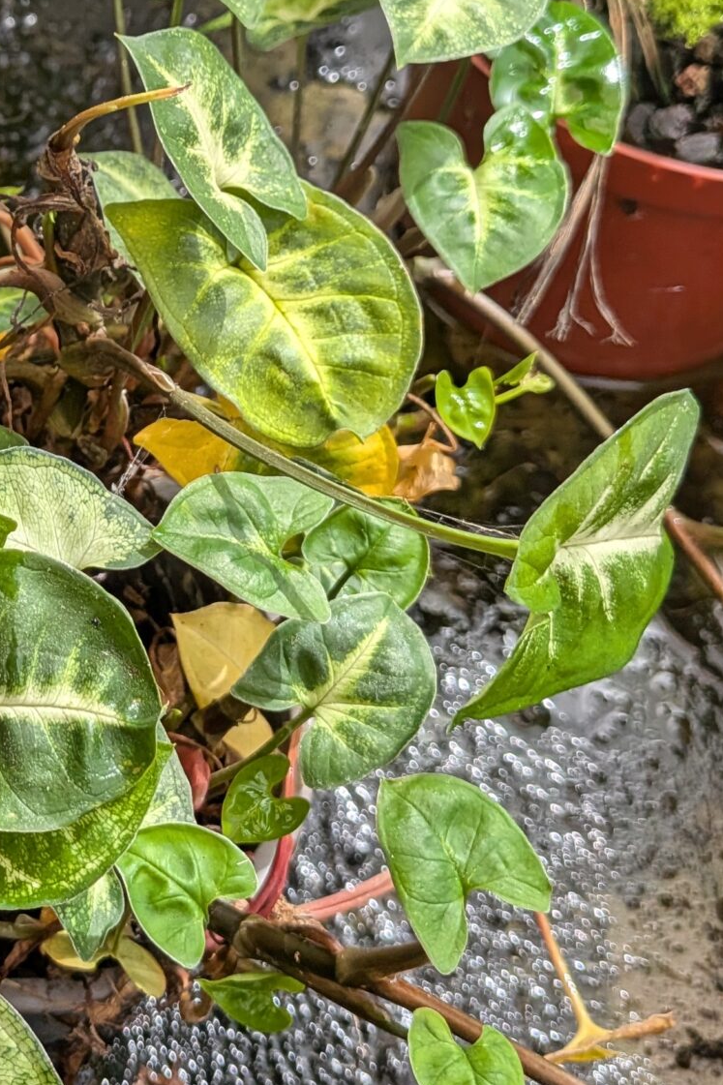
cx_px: -86
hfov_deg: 22.4
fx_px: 1718
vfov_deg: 34.7
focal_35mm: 57
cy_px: 353
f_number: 1.7
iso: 40
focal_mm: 4.53
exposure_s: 1/257
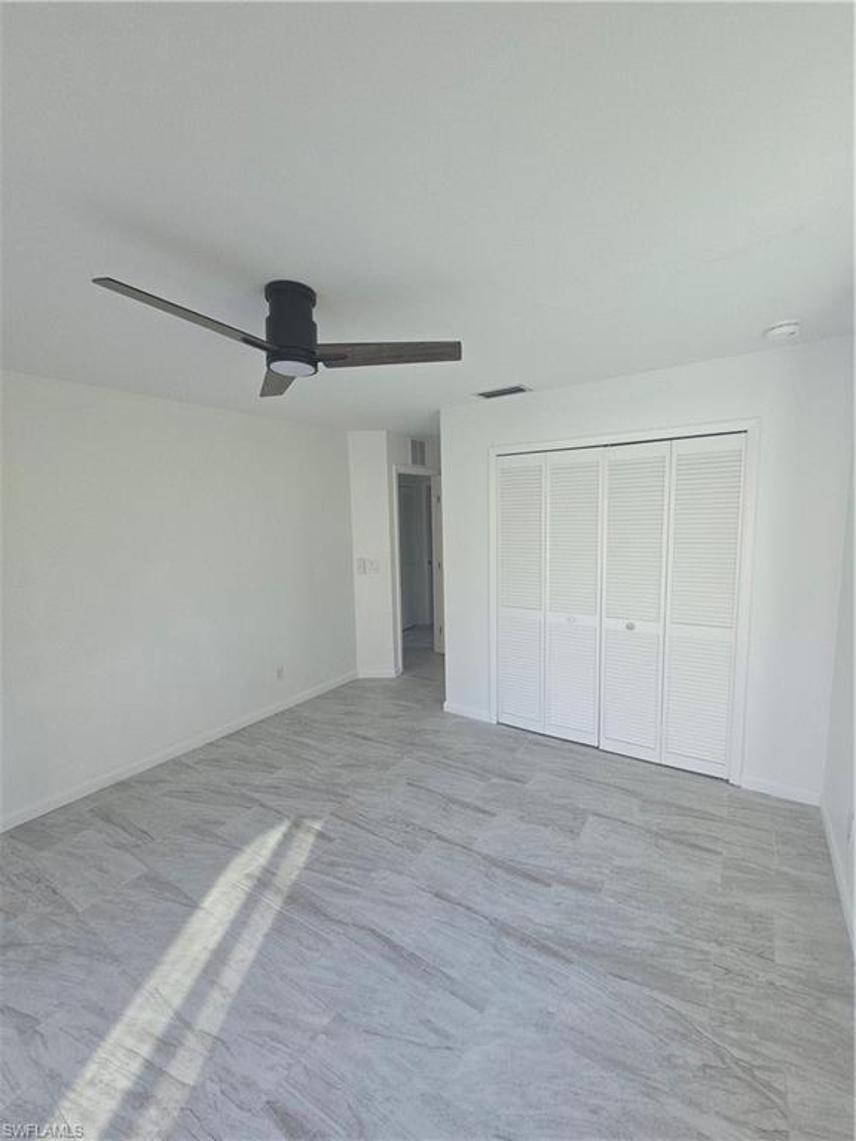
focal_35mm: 13
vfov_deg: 106.2
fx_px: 429
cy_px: 570
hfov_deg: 89.9
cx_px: 428
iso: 64
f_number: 2.2
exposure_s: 1/60
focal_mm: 2.2
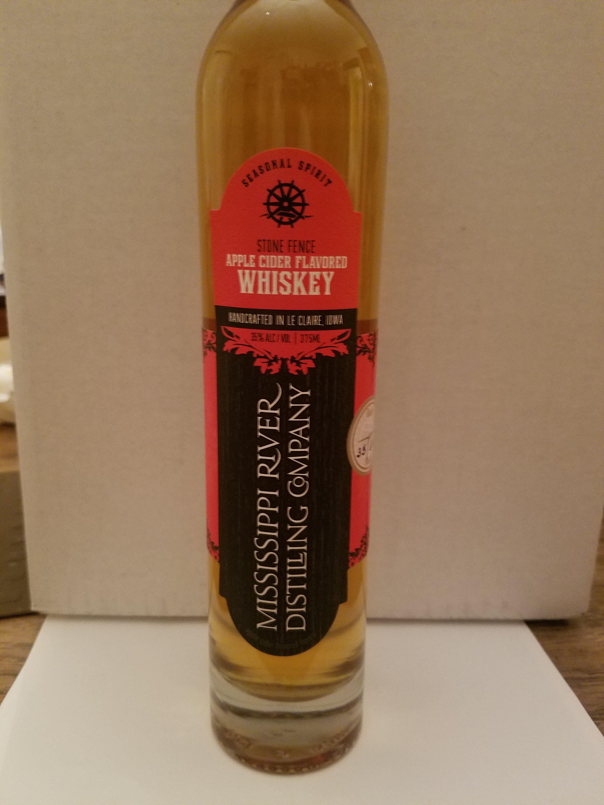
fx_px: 605
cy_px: 402
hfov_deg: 53.1
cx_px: 302
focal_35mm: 26
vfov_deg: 67.3
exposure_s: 1/10
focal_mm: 4.2
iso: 250
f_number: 1.7
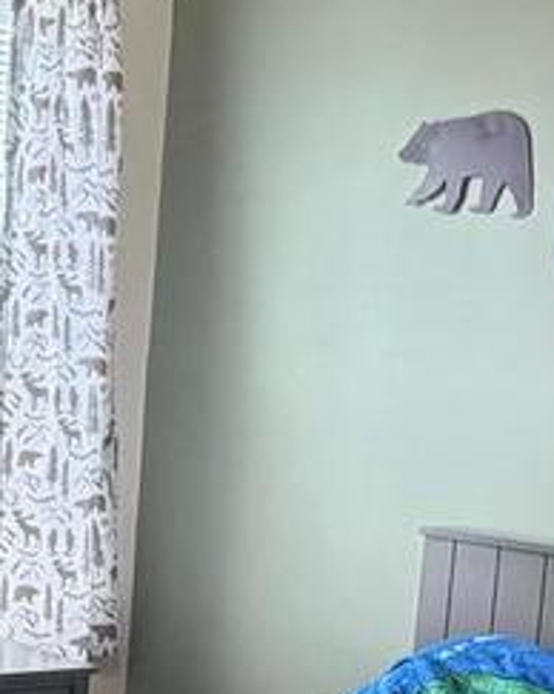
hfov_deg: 18.6
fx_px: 1662
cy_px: 608
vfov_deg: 23.0
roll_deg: -3.5
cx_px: 37
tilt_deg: -7.8
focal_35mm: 81
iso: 400
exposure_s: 1/60
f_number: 2.2
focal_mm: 2.22
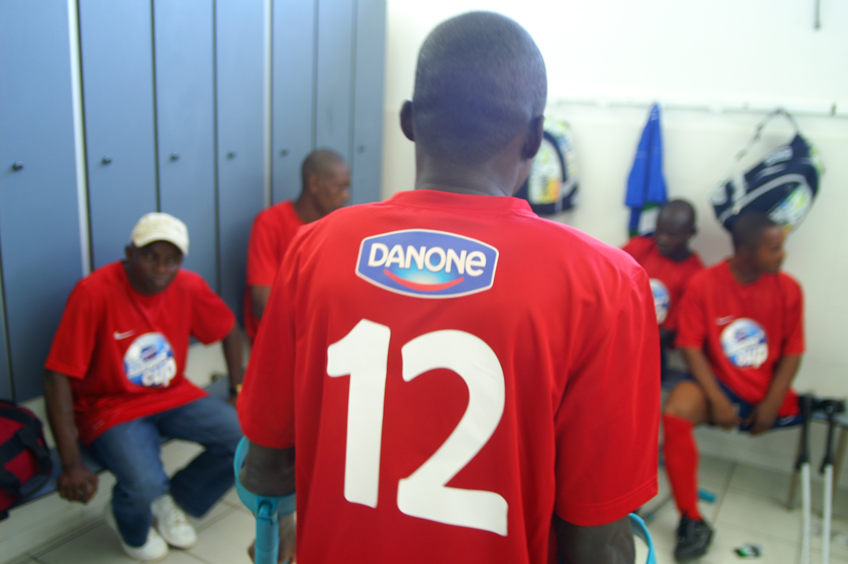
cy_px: 282
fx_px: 706
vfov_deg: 43.5
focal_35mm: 30
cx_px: 424
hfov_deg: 62.0
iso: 200
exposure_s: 1/30
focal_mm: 20
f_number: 2.8
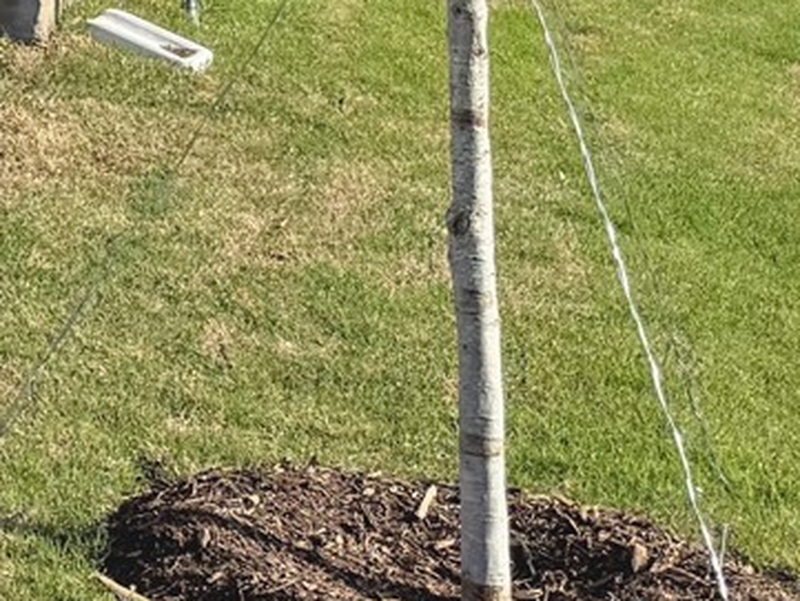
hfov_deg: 11.5
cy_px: -617
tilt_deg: +4.6
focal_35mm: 136
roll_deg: +0.1
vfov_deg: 10.1
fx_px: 3144
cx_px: -1241
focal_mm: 6.76
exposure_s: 1/4975
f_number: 1.78
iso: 80
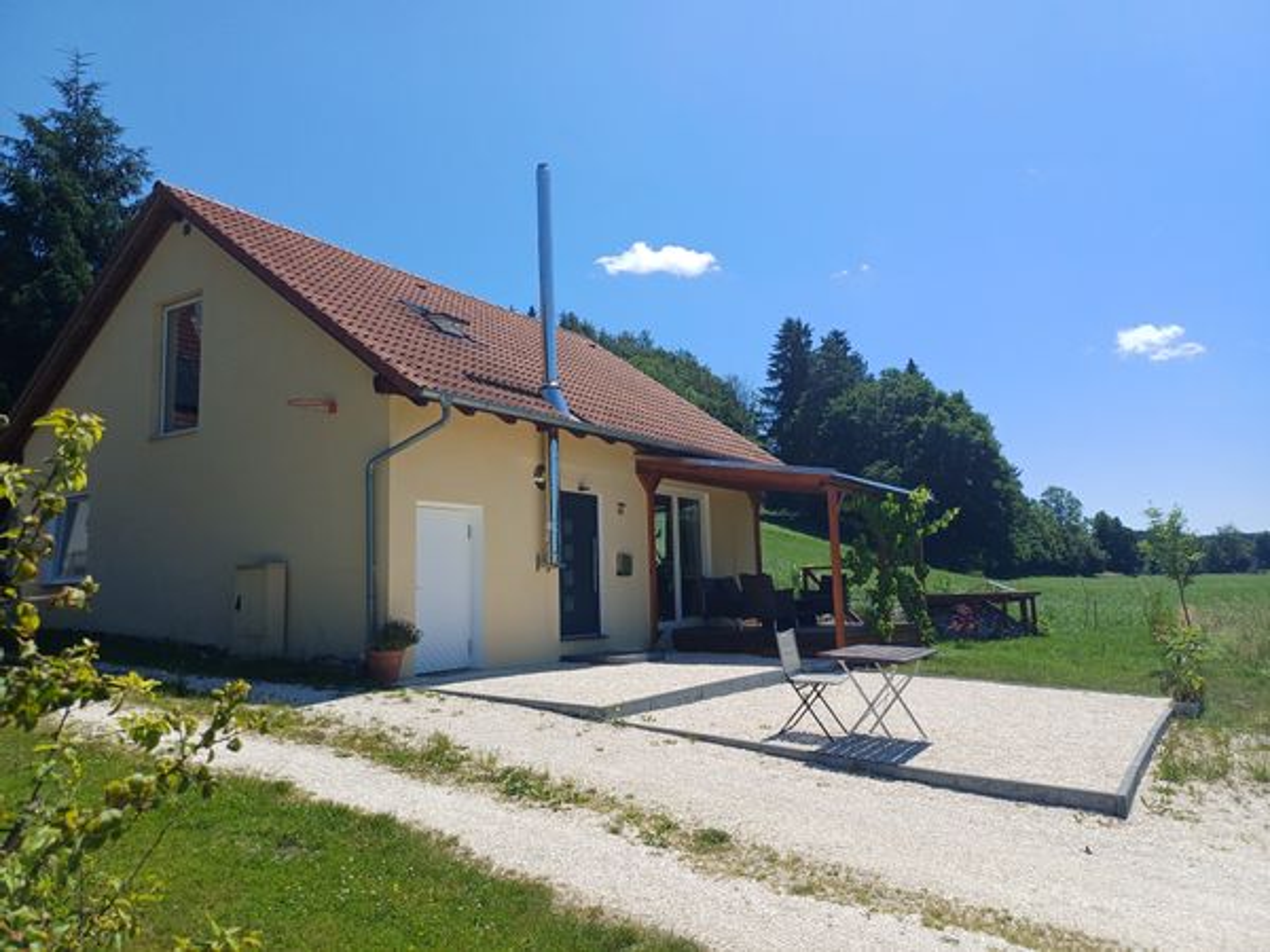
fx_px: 917
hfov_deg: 69.4
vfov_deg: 54.9
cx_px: 635
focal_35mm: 25
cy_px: 476
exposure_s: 1/1460
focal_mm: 4.65
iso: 50
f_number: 1.8
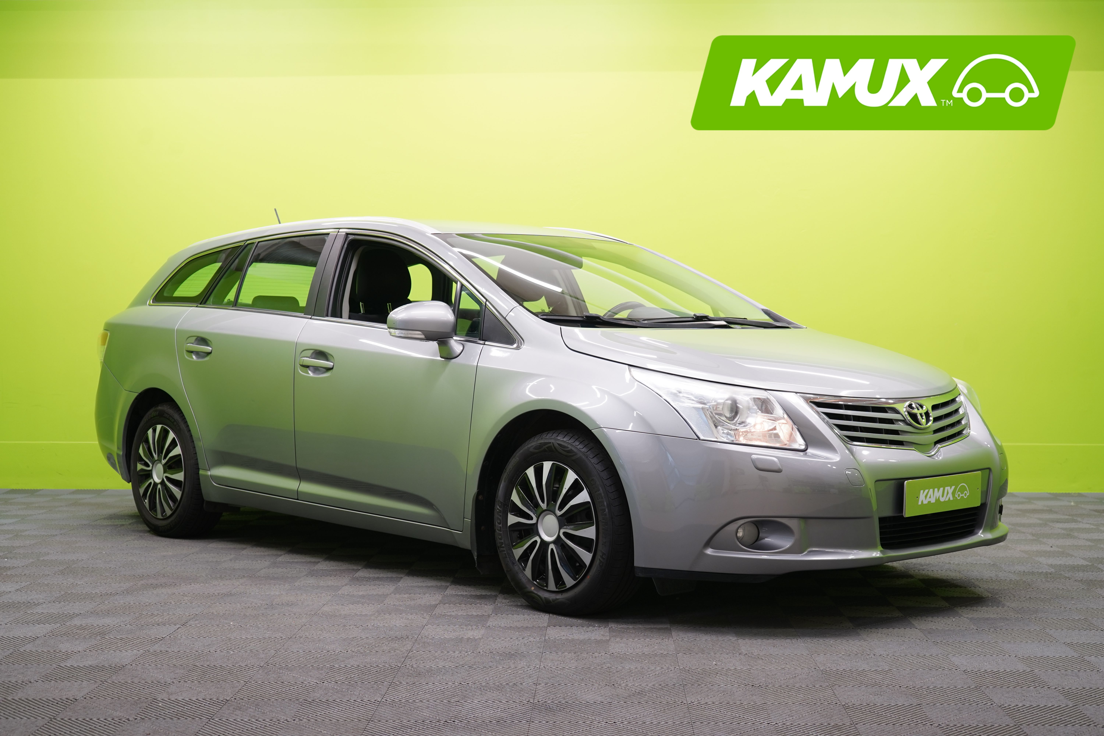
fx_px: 1472
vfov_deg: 28.1
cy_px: 368
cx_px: 552
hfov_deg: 41.1
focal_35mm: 48
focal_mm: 48
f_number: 5
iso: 400
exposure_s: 1/25
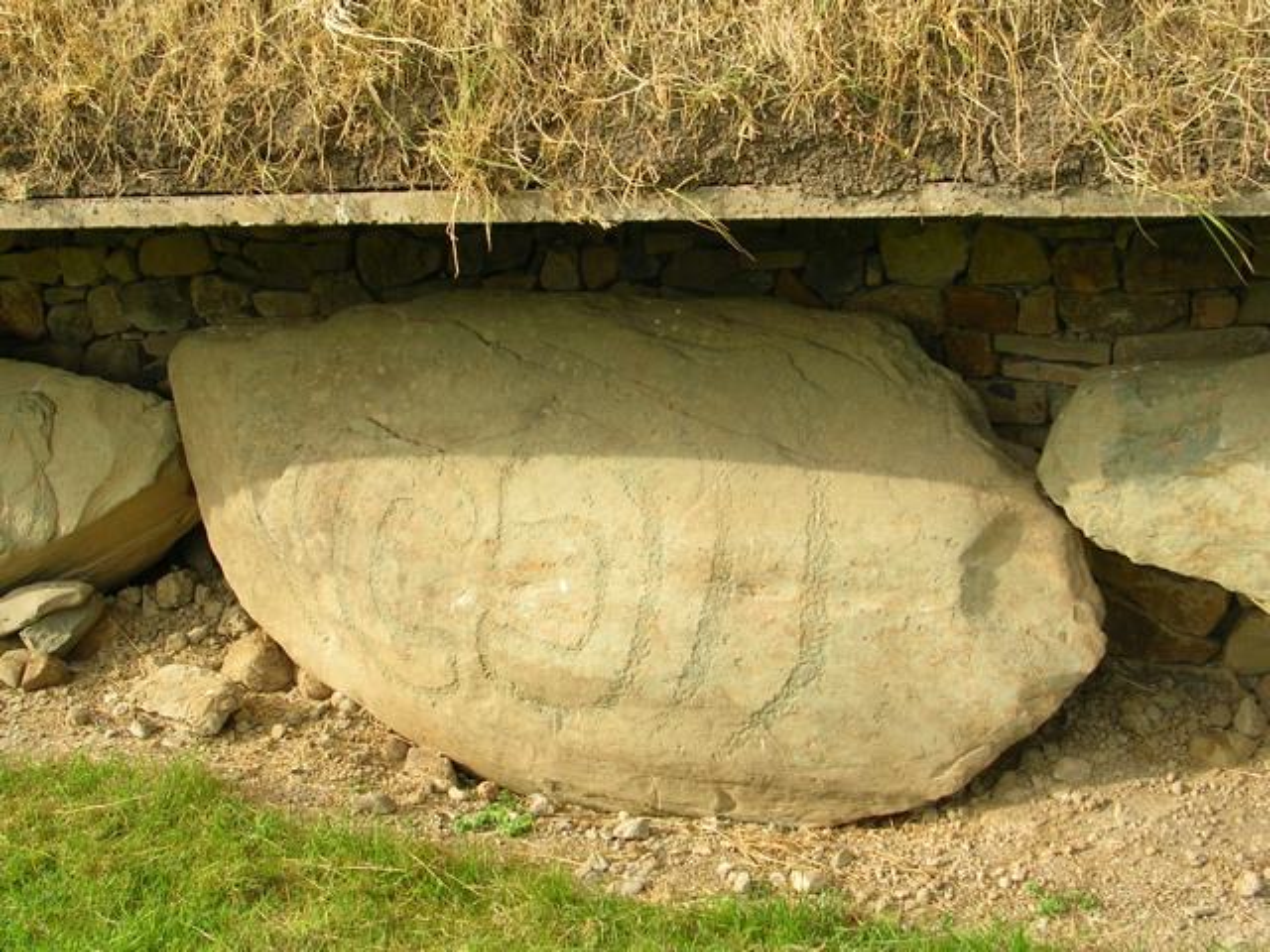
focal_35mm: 53
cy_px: 476
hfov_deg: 36.2
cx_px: 635
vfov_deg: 27.5
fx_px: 1944
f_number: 3.2
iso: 50
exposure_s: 1/316
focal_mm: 8
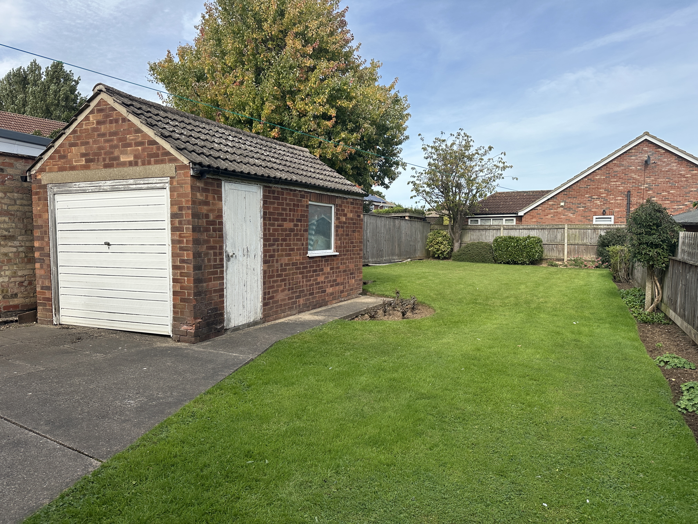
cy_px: 262
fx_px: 484
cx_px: 349
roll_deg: -0.7
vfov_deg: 56.8
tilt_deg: -3.6
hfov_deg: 71.6
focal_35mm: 24
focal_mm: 6.86
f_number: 1.78
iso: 80
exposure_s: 1/2591
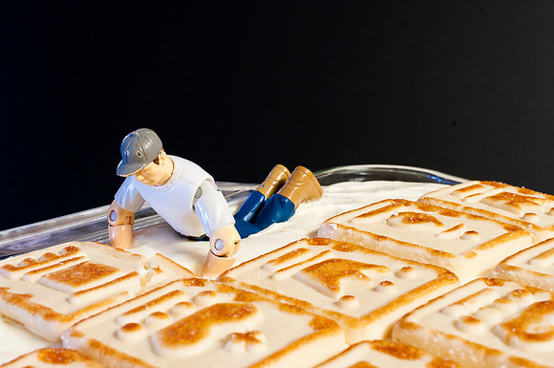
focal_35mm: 52
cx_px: 277
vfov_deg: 25.7
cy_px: 184
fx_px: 807
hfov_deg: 37.9
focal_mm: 35
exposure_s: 5
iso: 160
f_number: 13
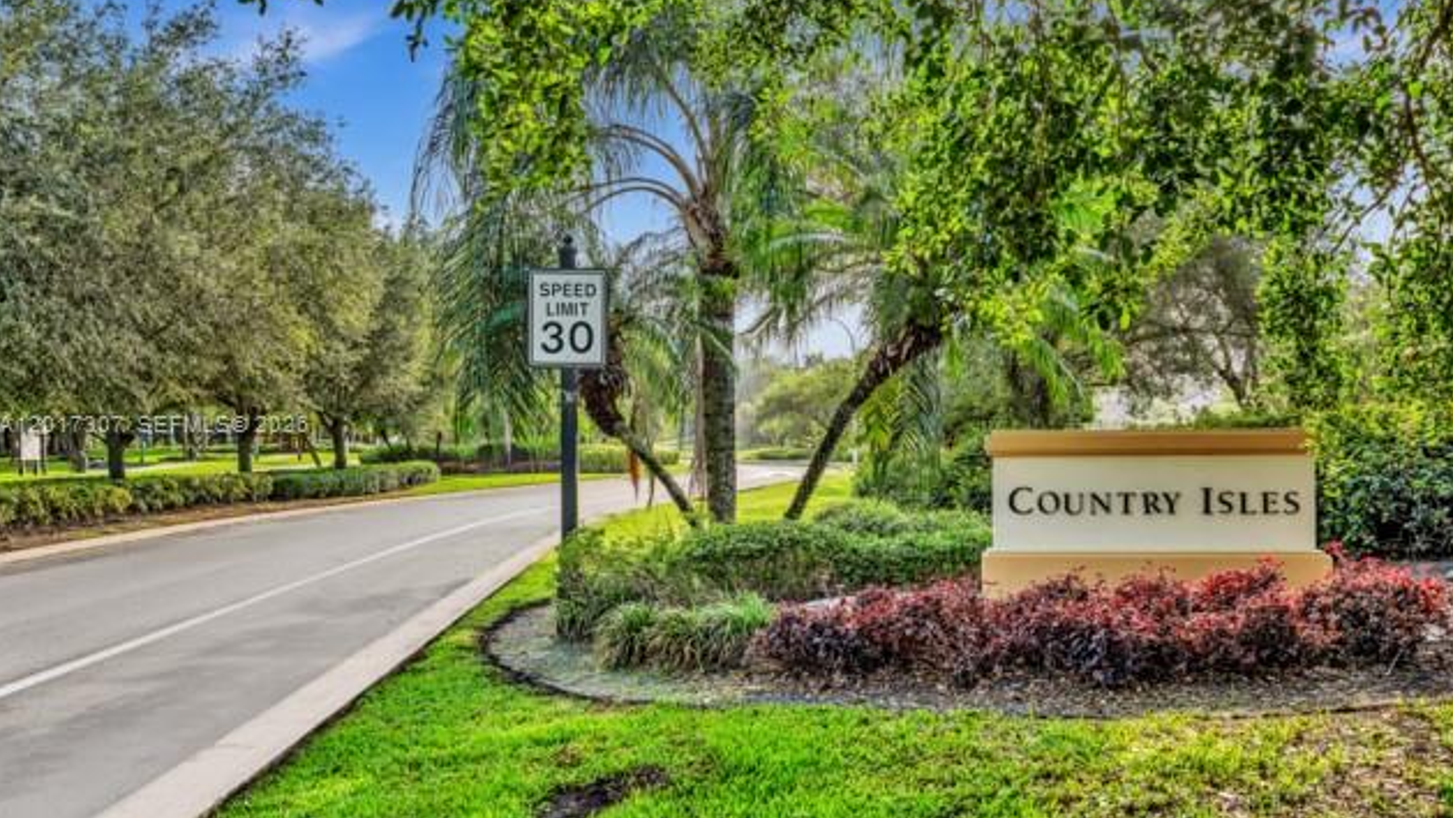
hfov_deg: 59.5
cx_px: 731
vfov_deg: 35.6
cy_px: 425
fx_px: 1272
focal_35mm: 33
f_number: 8
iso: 200
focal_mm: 31
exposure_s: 1/160
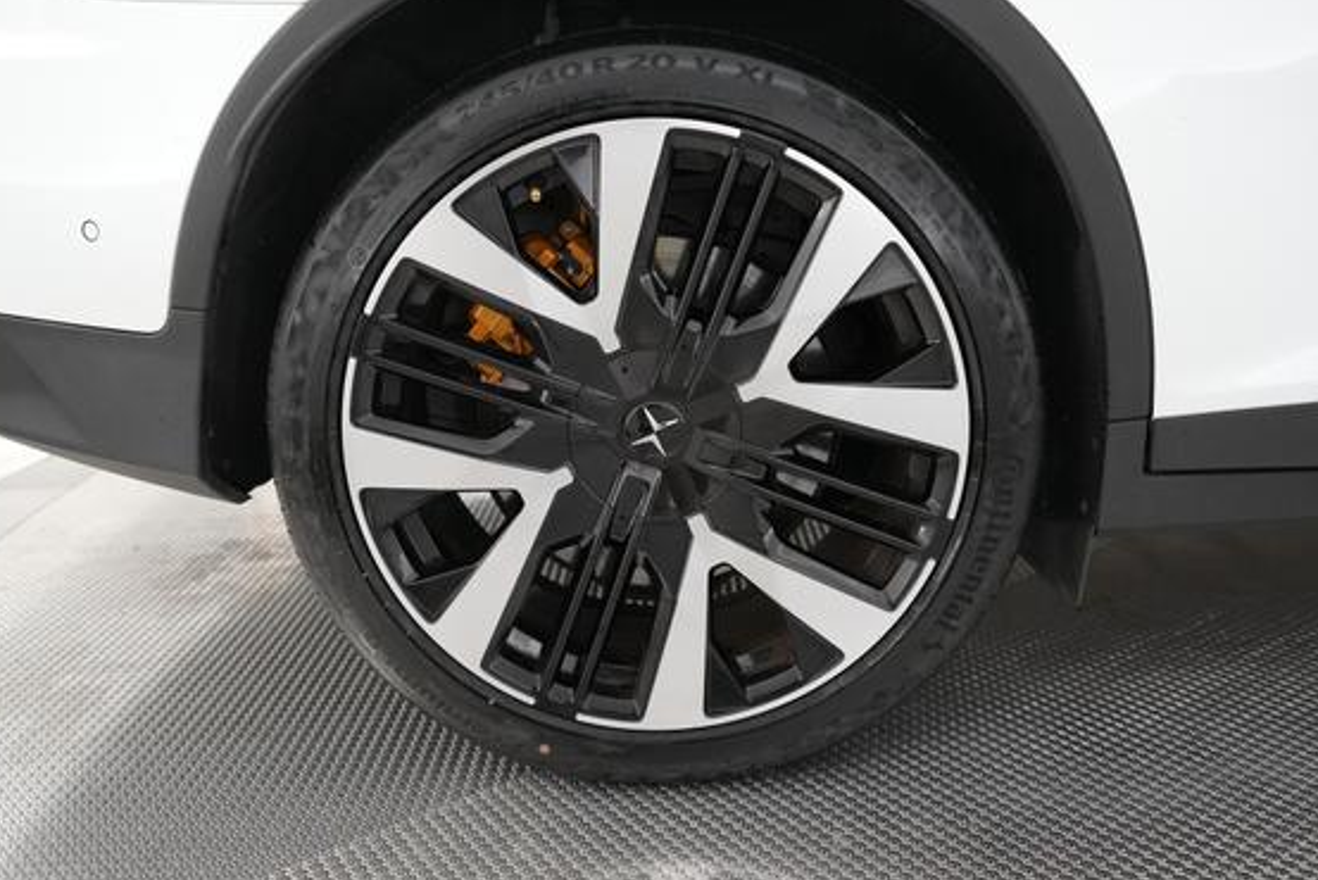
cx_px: 654
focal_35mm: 30
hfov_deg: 61.9
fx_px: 1099
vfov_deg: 43.5
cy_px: 376
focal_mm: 26
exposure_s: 1/320
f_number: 2.8
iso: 4000
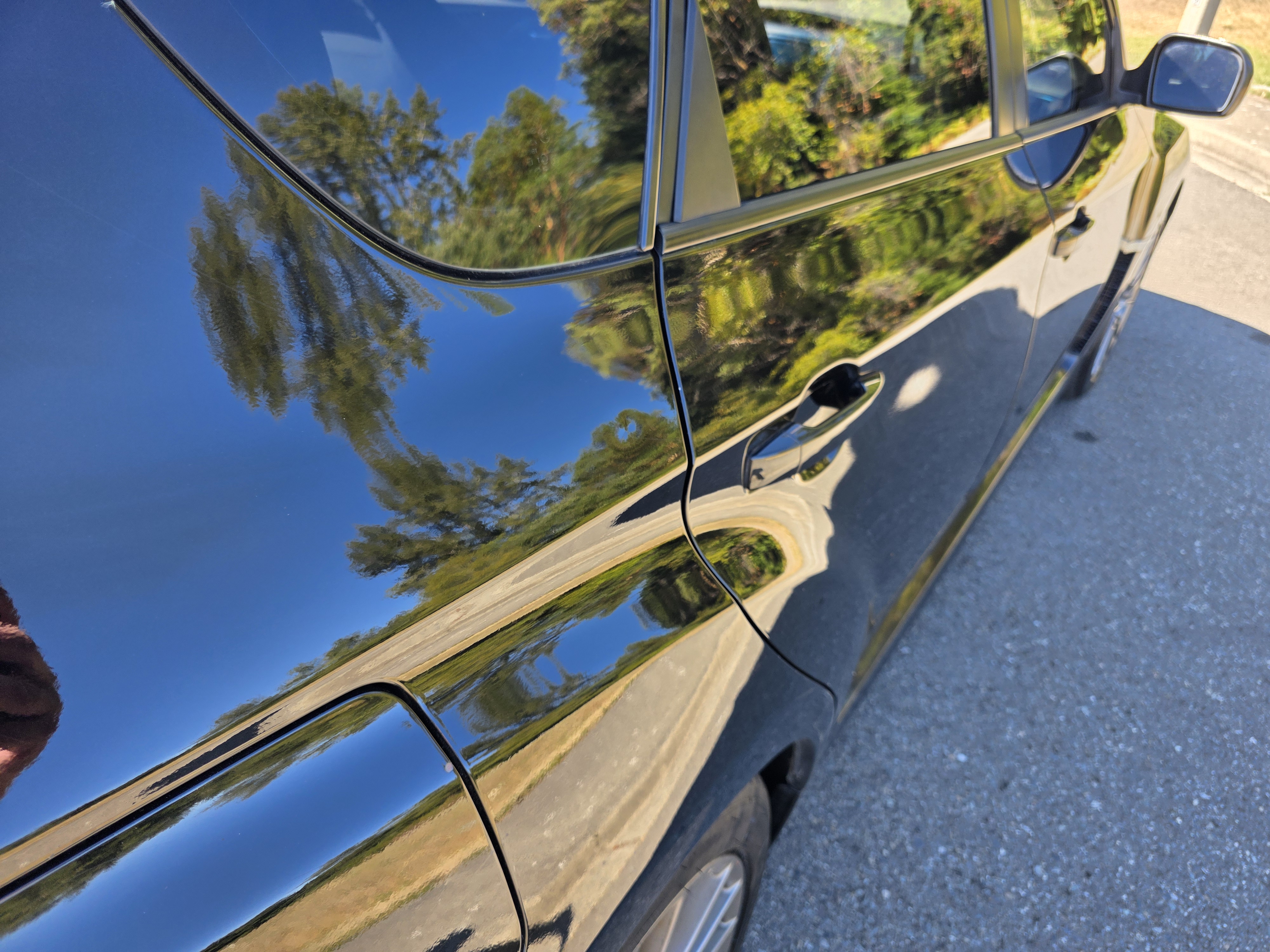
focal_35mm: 23
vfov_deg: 58.9
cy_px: 476
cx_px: 635
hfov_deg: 73.9
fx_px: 844
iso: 40
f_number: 1.7
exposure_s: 1/180
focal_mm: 6.3
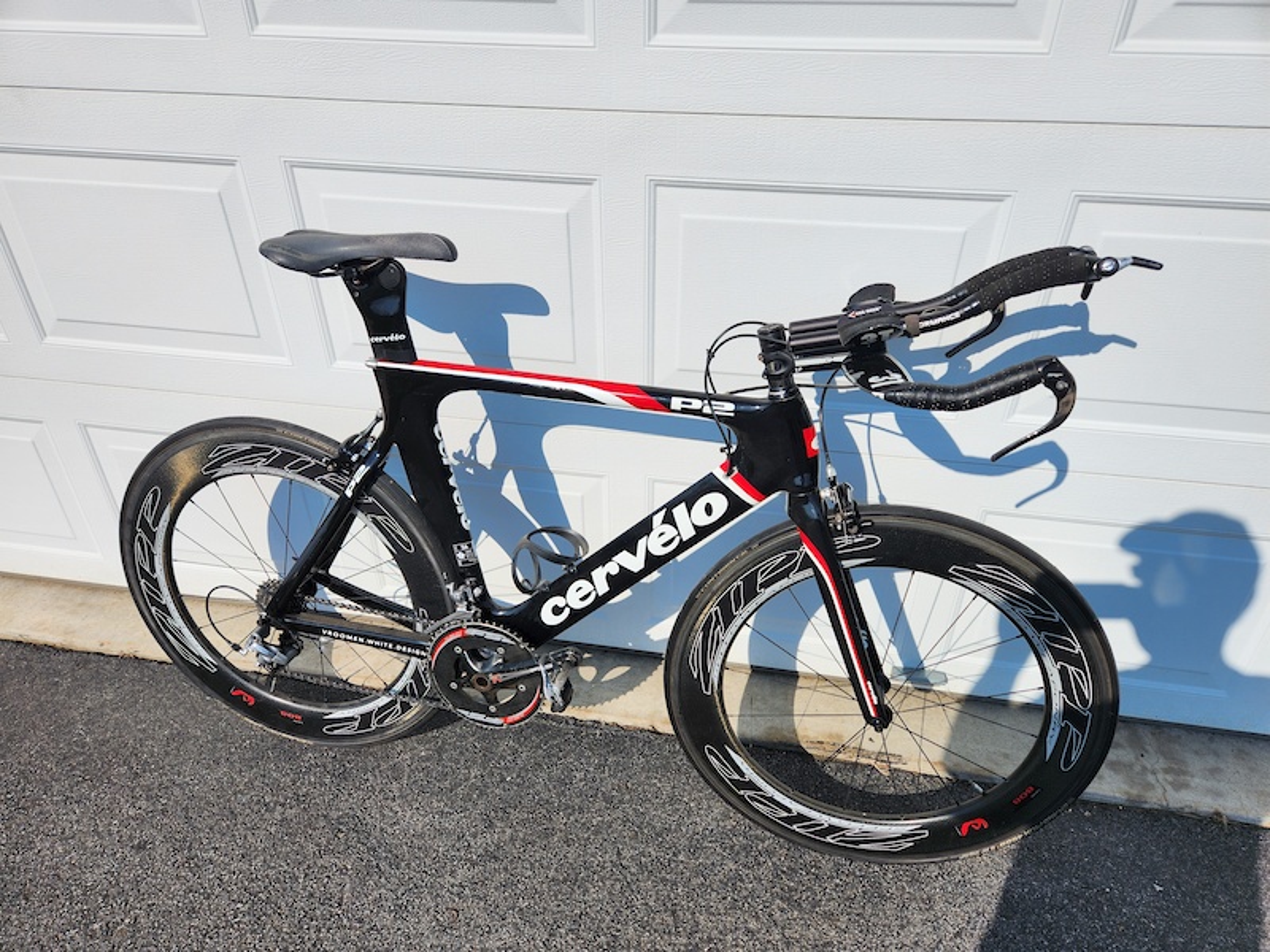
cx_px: 635
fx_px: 844
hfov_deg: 73.9
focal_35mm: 23
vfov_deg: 58.9
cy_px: 476
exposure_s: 1/3788
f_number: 1.8
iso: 20
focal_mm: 5.4
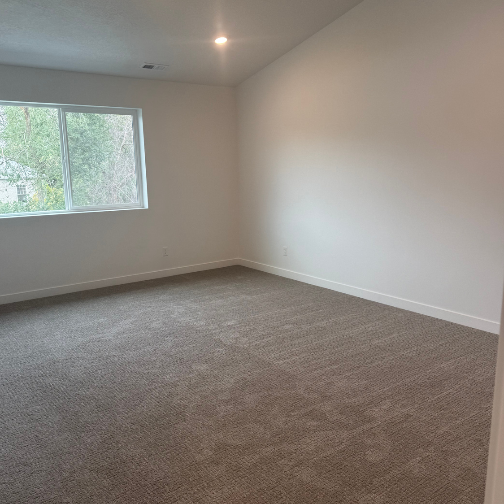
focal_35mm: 29
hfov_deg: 55.6
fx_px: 478
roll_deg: +2.2
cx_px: 248
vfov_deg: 55.6
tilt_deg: -9.6
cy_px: 258
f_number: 1.78
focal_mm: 6.76
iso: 80
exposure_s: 1/158
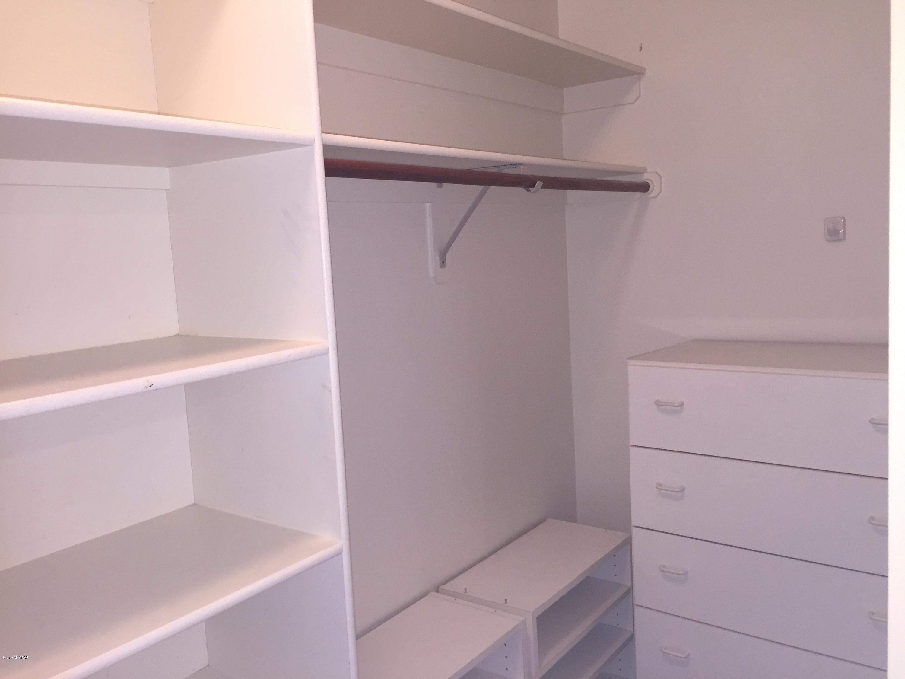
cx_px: 452
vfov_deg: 48.2
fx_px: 758
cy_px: 340
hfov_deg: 61.7
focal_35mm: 29
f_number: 2.2
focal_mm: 4.15
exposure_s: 1/30
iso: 80
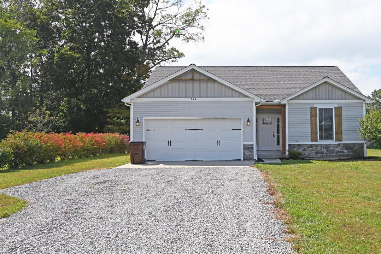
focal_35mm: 33
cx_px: 247
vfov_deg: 40.3
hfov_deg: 56.7
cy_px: 124
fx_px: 346
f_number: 8
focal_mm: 23.5
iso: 100
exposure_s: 1/500
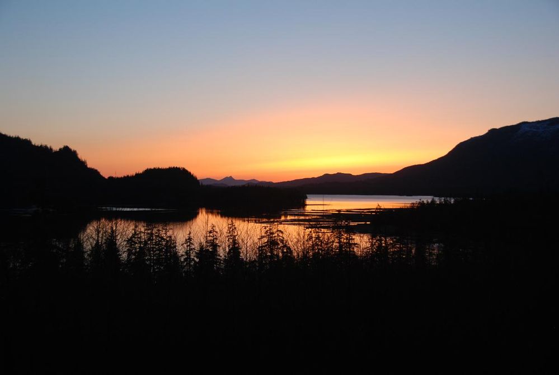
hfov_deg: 38.8
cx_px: 280
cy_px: 188
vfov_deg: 26.6
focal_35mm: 51
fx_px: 793
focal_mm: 34
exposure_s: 1/80
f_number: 4.5
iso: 200
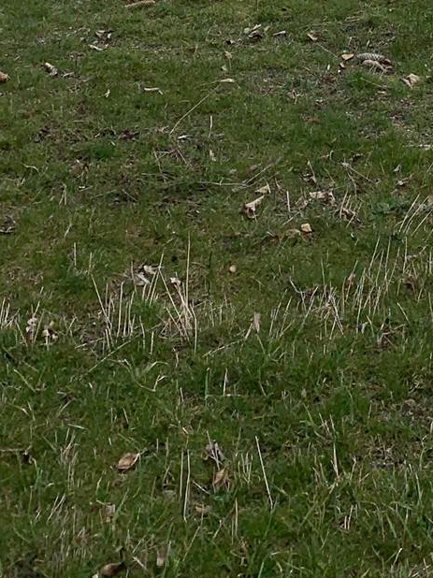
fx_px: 1619
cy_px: -456
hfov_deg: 14.3
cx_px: 628
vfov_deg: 16.8
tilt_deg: -5.4
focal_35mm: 97
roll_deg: -0.7
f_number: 1.8
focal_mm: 4.25
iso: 25
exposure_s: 1/1088
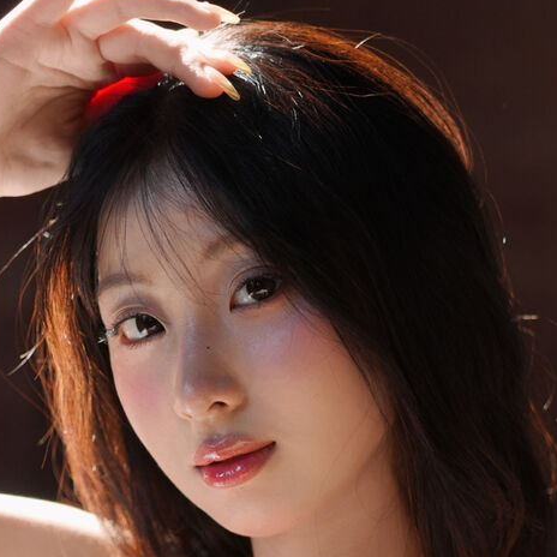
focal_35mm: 165
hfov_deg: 10.6
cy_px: 783
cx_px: 90
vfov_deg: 10.3
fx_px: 3004
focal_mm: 50
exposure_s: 1/1000
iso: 400
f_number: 2
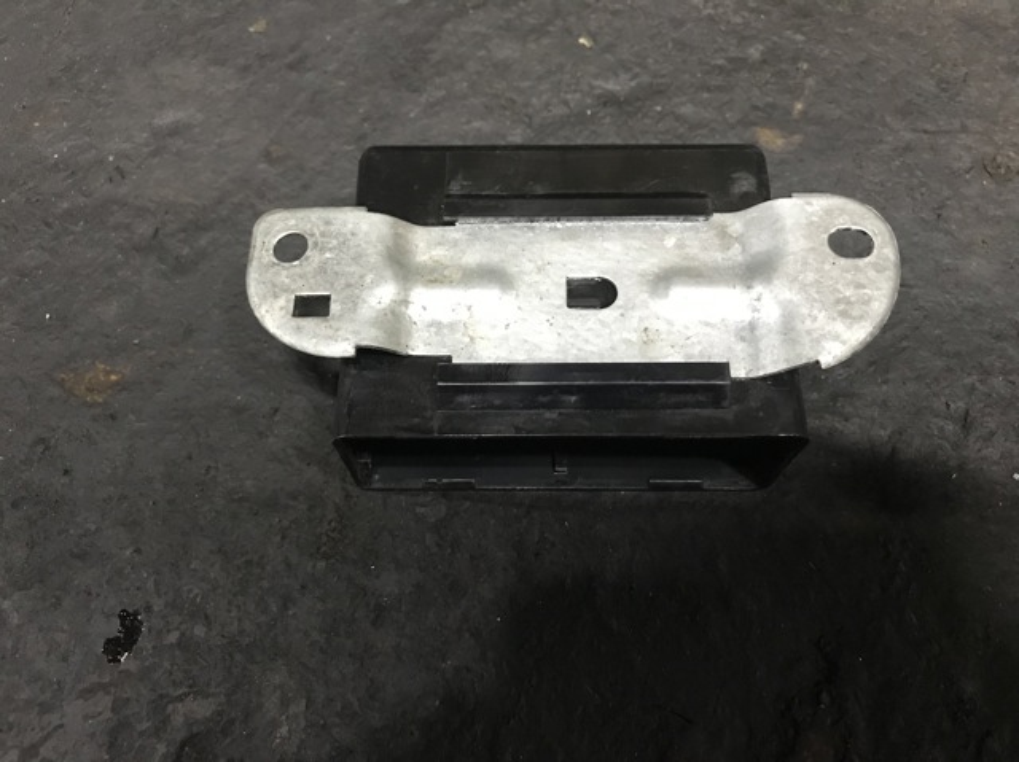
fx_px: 824
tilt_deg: -67.2
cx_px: 510
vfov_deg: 49.7
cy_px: 381
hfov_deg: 63.5
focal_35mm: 28
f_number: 1.8
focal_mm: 3.99
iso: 100
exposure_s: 1/7
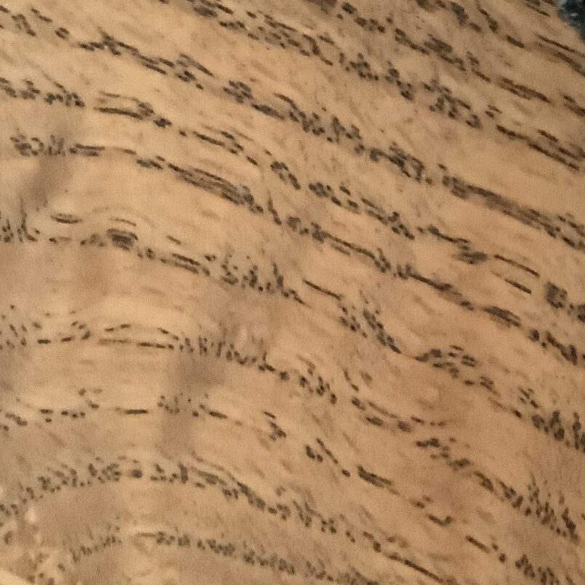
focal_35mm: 70
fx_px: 1338
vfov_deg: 24.4
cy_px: 153
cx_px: 571
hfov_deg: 23.7
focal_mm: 3.3
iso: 640
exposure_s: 1/20
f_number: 2.4
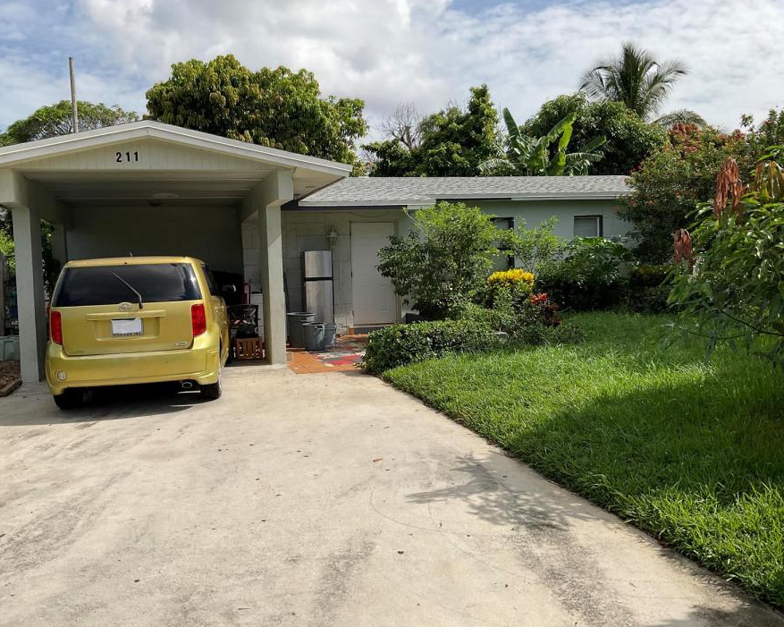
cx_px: 368
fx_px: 719
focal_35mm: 31
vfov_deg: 47.1
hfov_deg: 57.2
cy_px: 312
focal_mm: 3
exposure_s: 1/2959
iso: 16
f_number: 1.8
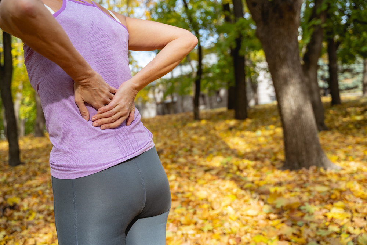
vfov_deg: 38.9
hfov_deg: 55.8
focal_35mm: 34
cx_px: 184
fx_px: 347
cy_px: 122
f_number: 3.2
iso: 200
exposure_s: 1/800
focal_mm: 34
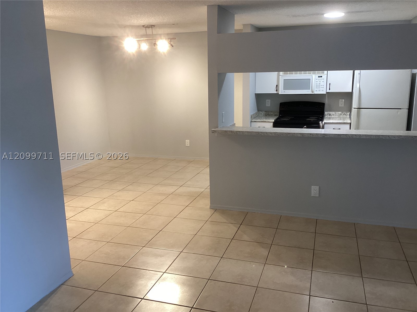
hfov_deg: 58.4
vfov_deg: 45.4
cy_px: 156
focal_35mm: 31
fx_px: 373
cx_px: 208
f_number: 2.4
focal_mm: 3.3
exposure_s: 1/60
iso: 160
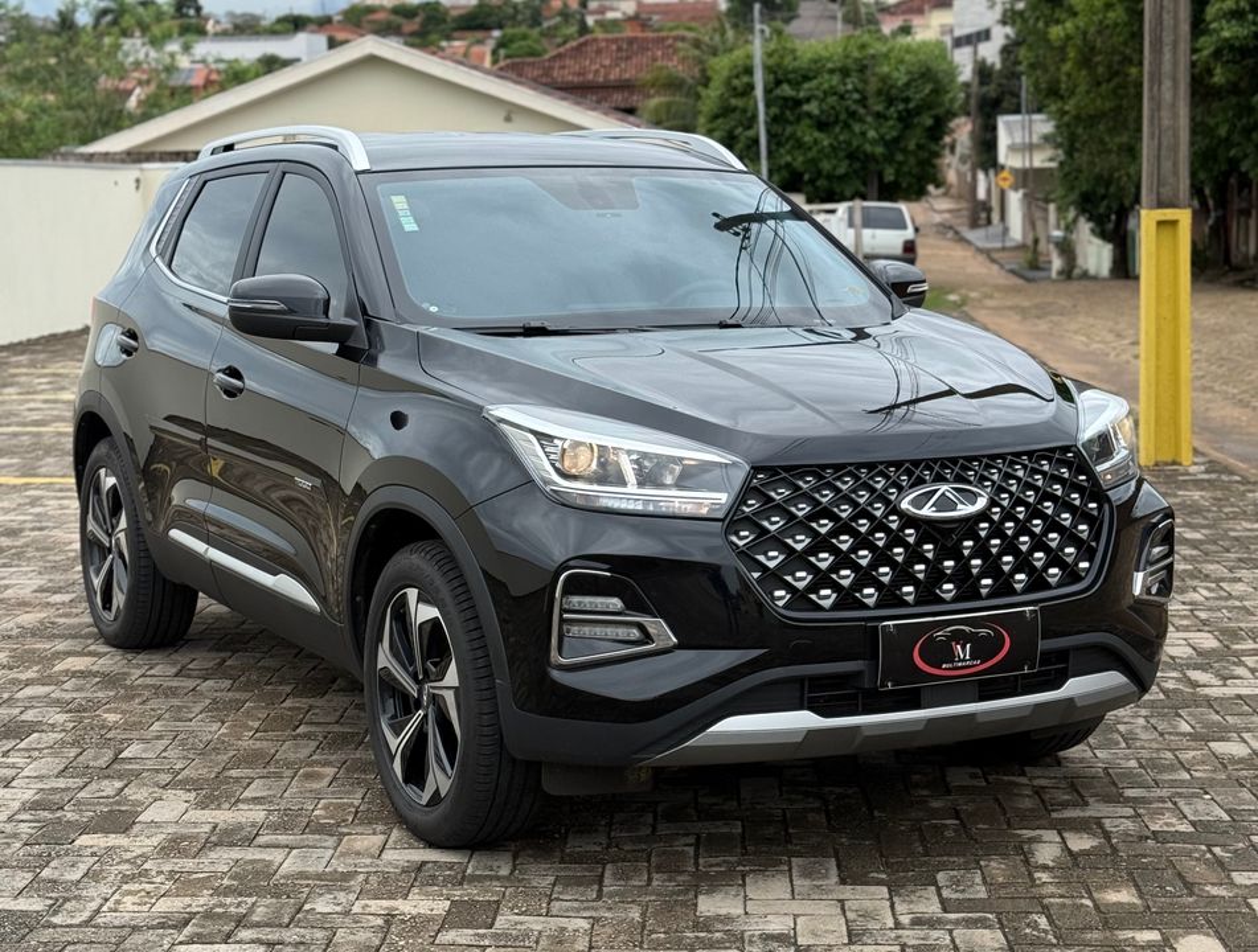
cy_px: 476
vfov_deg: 30.4
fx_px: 1750
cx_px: 629
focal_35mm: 48
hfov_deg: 39.5
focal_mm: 6.76
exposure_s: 1/2415
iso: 64
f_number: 1.78
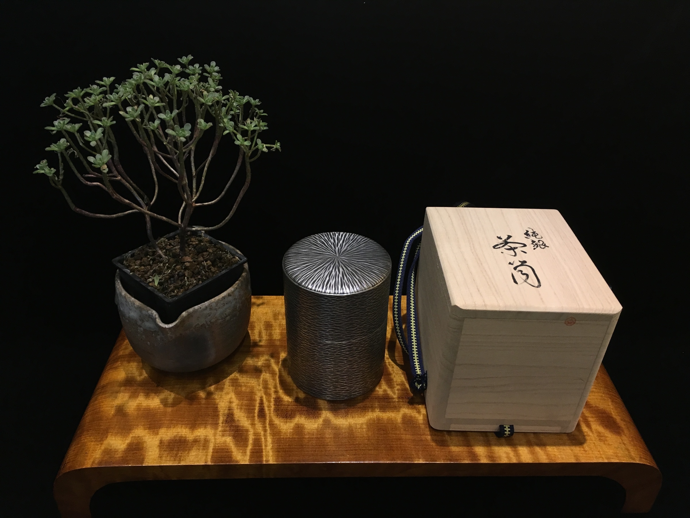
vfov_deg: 48.2
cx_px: 345
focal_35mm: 29
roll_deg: -0.5
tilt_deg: -33.4
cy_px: 259
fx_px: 578
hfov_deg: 61.7
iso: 80
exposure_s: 1/30
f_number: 2.2
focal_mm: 4.15
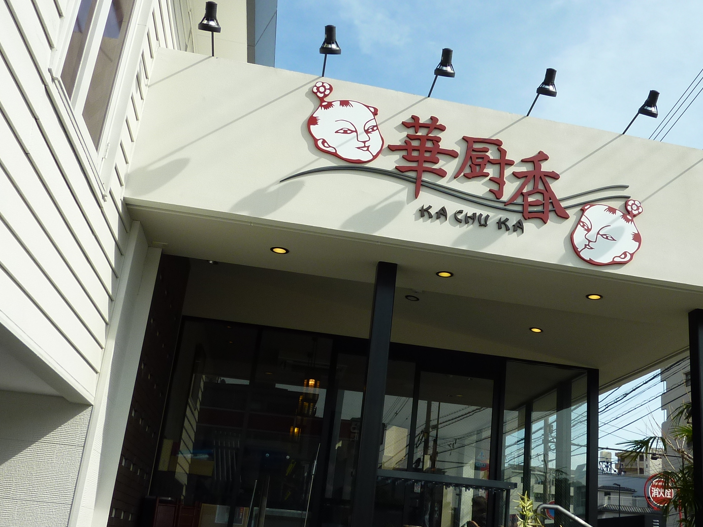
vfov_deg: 38.6
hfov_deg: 49.6
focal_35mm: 37
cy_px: 283
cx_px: 446
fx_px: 751
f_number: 4
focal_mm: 4.1
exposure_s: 1/500
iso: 80
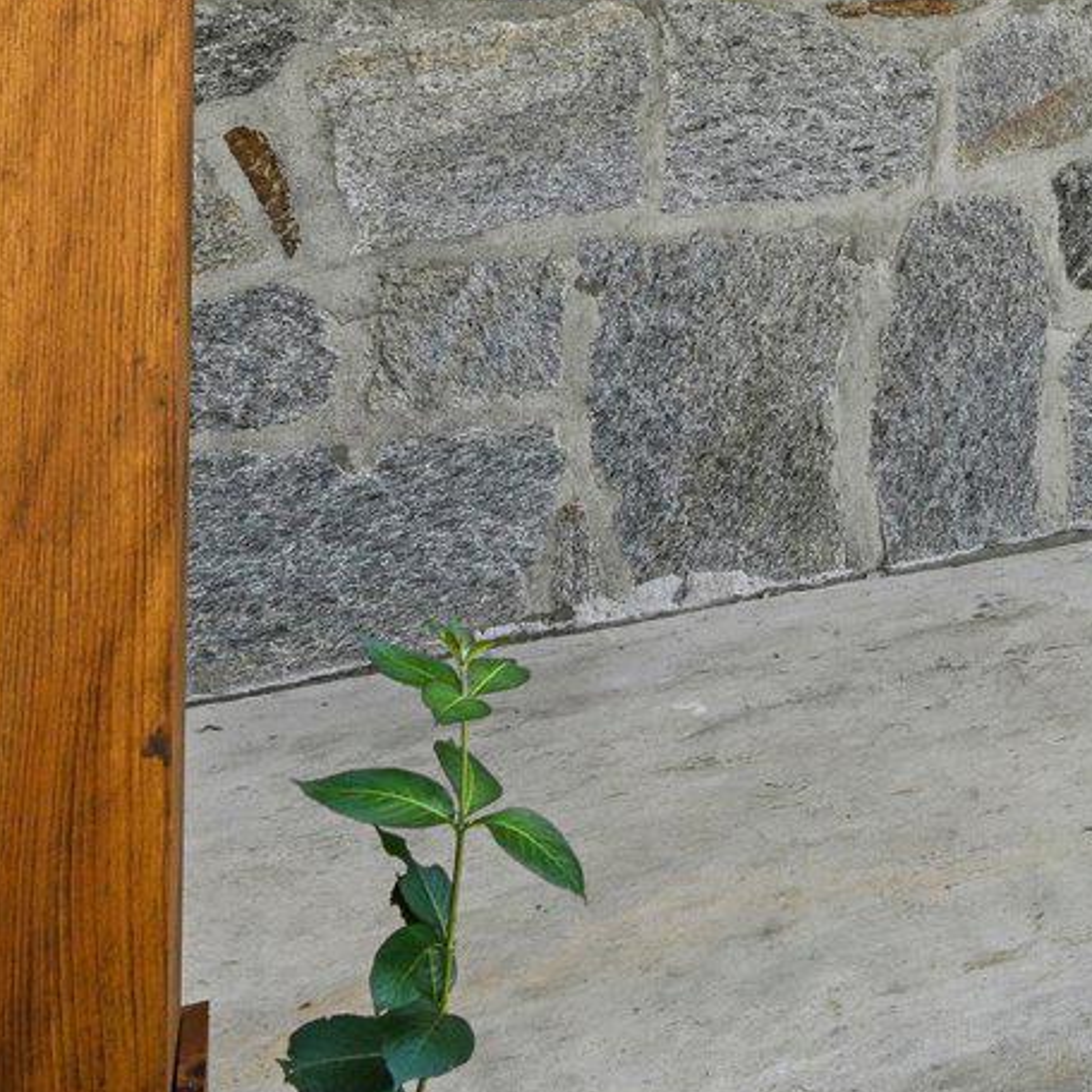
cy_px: -164
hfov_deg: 20.2
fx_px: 2177
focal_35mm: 61
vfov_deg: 25.7
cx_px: 1964
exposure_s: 1/80
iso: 400
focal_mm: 16
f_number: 8
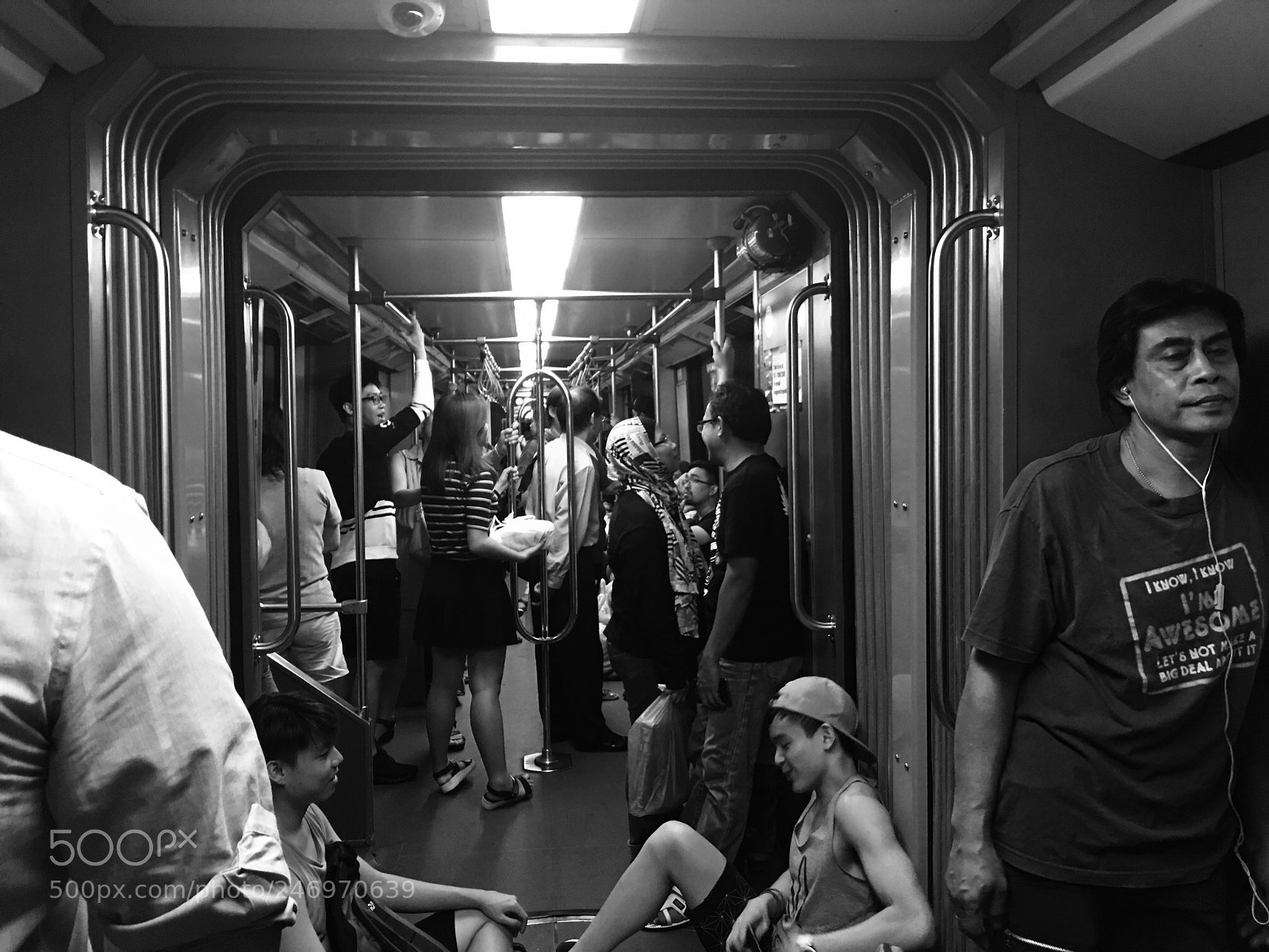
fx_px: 1063
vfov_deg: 48.2
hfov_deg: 61.7
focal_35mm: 29
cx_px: 634
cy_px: 476
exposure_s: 1/10
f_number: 2.2
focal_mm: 4.15
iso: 100
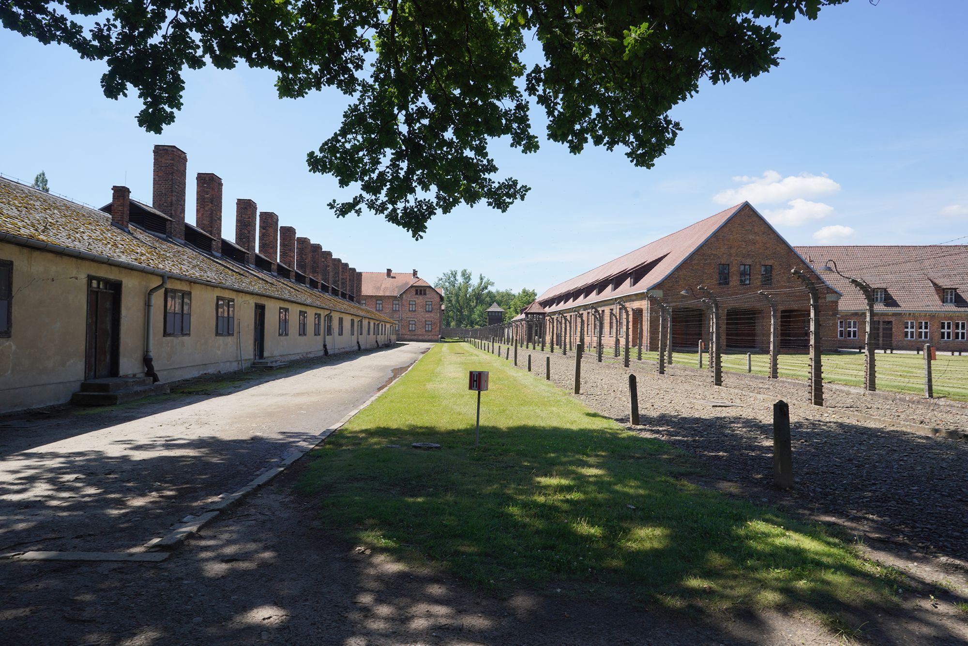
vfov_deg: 53.1
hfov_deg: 73.7
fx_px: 645
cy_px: 323
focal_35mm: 24
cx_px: 484
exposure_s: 1/100
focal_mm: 24
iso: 100
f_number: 11
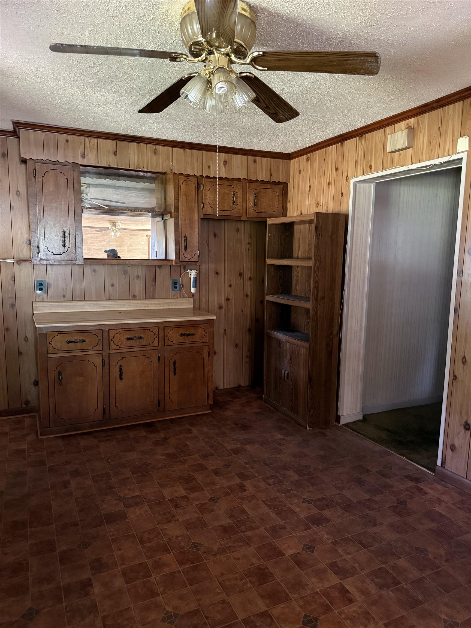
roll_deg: -0.2
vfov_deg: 71.6
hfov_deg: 56.8
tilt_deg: -6.8
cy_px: 314
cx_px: 236
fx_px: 435
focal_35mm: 24
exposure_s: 1/30
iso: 1000
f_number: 1.78
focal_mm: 6.76
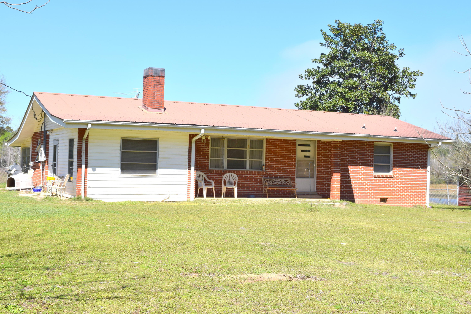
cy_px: 157
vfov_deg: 25.1
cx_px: 236
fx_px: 706
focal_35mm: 54
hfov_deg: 36.9
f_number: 11
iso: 200
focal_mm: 36
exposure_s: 1/500
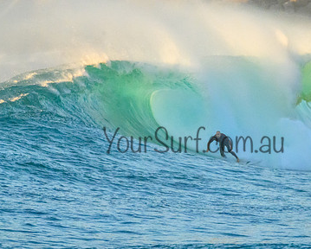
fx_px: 15333
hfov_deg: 1.2
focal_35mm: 1664
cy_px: 129
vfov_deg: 0.9
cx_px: 219
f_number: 11
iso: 5600
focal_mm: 800
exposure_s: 1/2000
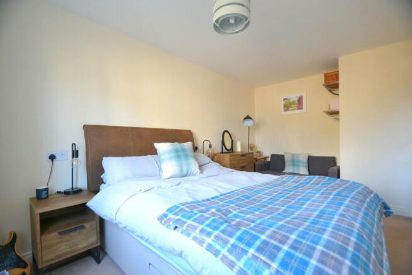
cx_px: 206
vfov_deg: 77.4
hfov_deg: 100.4
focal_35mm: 15
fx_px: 172
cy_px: 138
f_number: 3.5
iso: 800
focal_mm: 10
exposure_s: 1/60
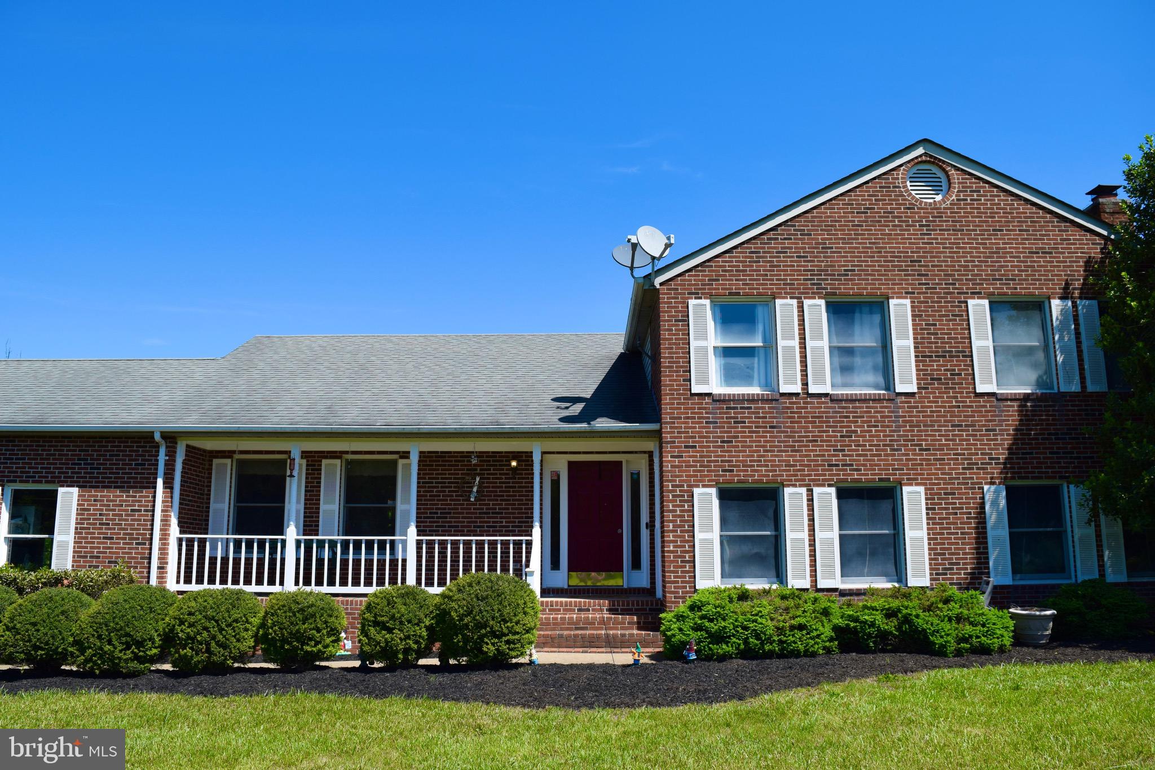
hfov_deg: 67.4
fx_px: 866
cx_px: 578
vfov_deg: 47.9
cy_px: 385
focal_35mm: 27
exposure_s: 1/500
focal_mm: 18
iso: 200
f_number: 8
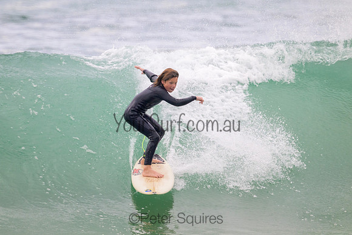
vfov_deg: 1.6
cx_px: 166
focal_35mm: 853
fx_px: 8343
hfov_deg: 2.4
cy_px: 111
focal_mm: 800
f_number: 11
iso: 1600
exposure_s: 1/1250
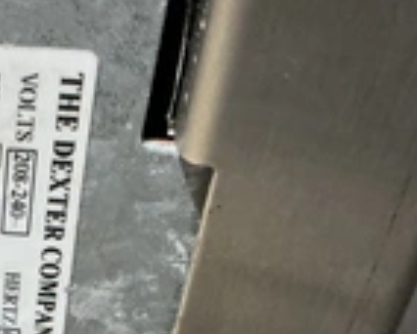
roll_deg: -3.4
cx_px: -47
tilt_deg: -41.4
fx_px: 952
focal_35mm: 77
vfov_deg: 19.6
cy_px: 302
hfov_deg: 23.2
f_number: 1.8
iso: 200
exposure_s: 1/60
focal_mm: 3
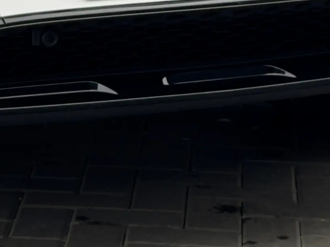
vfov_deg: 6.1
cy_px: -281
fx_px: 2269
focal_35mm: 238
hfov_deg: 8.2
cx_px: -105
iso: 64
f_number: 1.78
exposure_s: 1/1055
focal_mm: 6.76
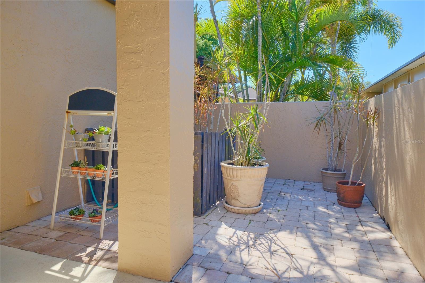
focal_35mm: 24
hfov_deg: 73.8
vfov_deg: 53.1
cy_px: 142
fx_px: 283
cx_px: 212
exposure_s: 1/400
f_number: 8
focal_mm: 16
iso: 640
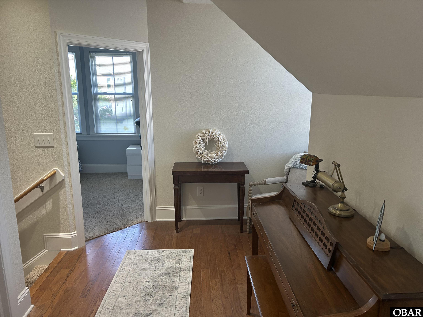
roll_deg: -0.1
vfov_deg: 53.1
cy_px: 158
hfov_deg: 67.3
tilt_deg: -12.5
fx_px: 318
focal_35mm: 26
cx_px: 212
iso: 100
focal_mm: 5.7
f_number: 1.5
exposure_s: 1/120
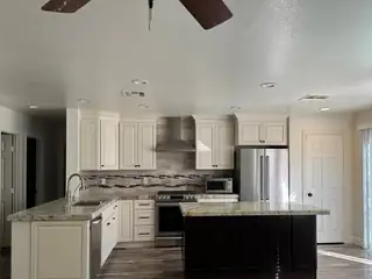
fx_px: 322
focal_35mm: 30
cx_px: 196
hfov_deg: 59.9
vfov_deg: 46.6
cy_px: 160
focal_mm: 6.86
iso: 64
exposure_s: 1/120
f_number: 1.78
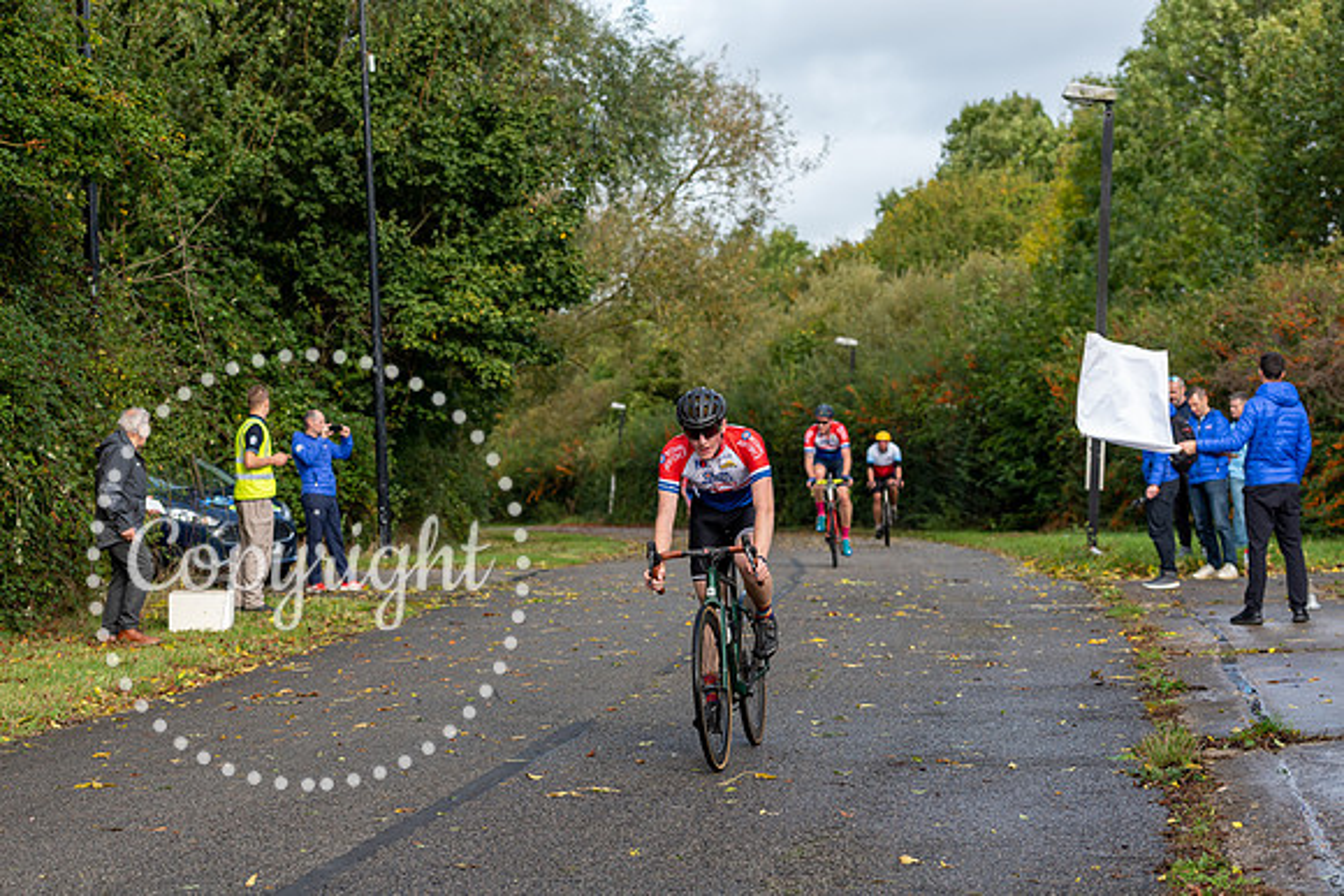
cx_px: 672
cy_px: 448
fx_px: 2987
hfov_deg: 25.4
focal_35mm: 80
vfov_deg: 17.1
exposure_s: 1/500
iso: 200
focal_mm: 80
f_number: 4
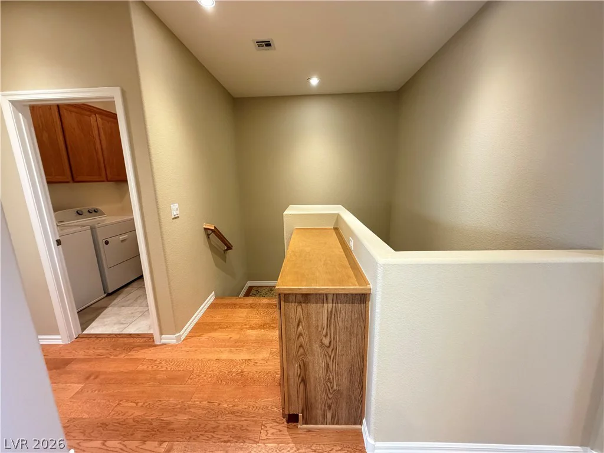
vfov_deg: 85.7
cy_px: 226
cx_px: 302
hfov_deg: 102.1
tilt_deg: -11.8
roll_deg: +2.2
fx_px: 244
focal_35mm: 14
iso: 500
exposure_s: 1/60
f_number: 2.2
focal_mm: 2.22
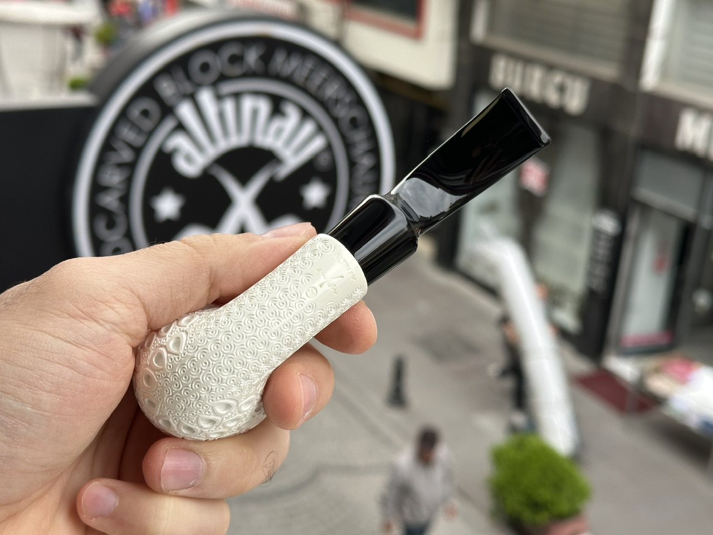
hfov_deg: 39.7
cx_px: 356
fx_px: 989
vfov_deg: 30.3
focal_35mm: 48
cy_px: 268
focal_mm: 6.86
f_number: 1.78
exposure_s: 1/944
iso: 64
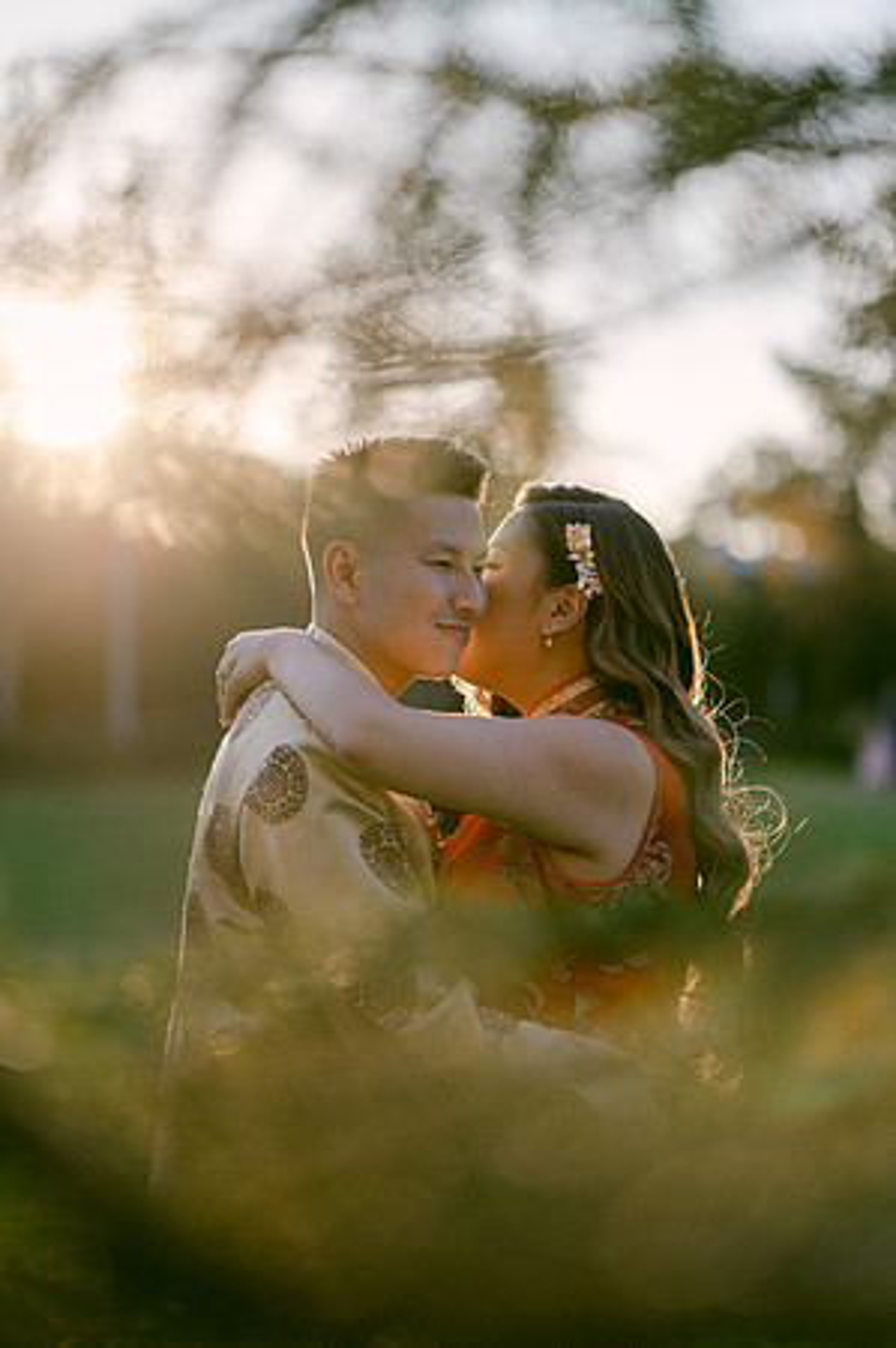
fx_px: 3180
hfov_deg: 16.0
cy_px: 674
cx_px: 448
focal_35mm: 85
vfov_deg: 23.9
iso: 200
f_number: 2
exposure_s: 1/3200
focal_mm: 85
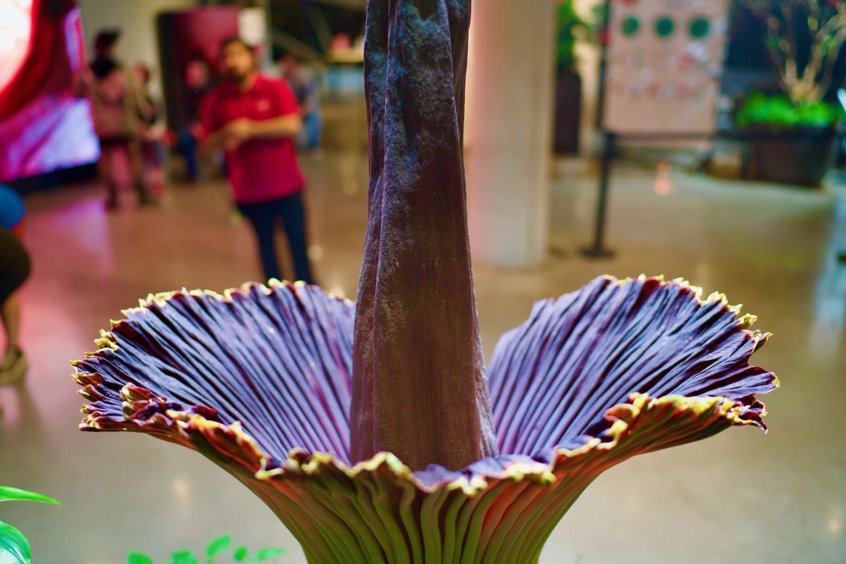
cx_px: 423
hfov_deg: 54.4
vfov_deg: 37.9
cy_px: 282
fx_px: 822
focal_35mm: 35
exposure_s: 1/20
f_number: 1.6
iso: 100
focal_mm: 35
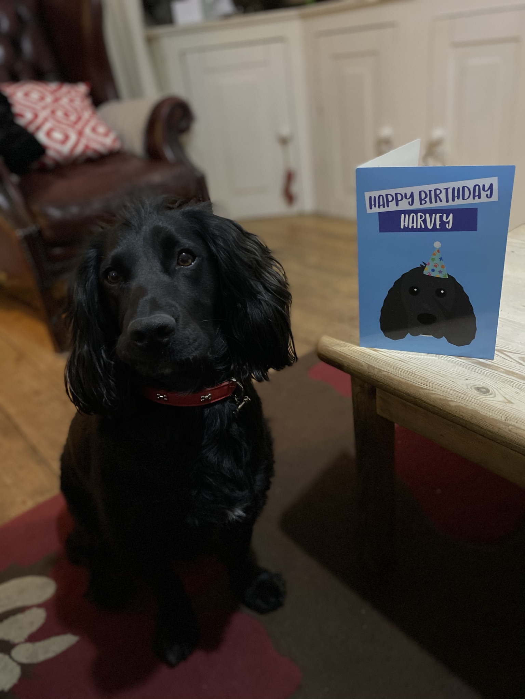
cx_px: 262
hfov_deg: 53.1
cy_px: 350
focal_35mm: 26
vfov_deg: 67.3
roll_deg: +7.4
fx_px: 526
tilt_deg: -28.9
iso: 800
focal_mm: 4.25
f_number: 1.8
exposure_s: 1/20
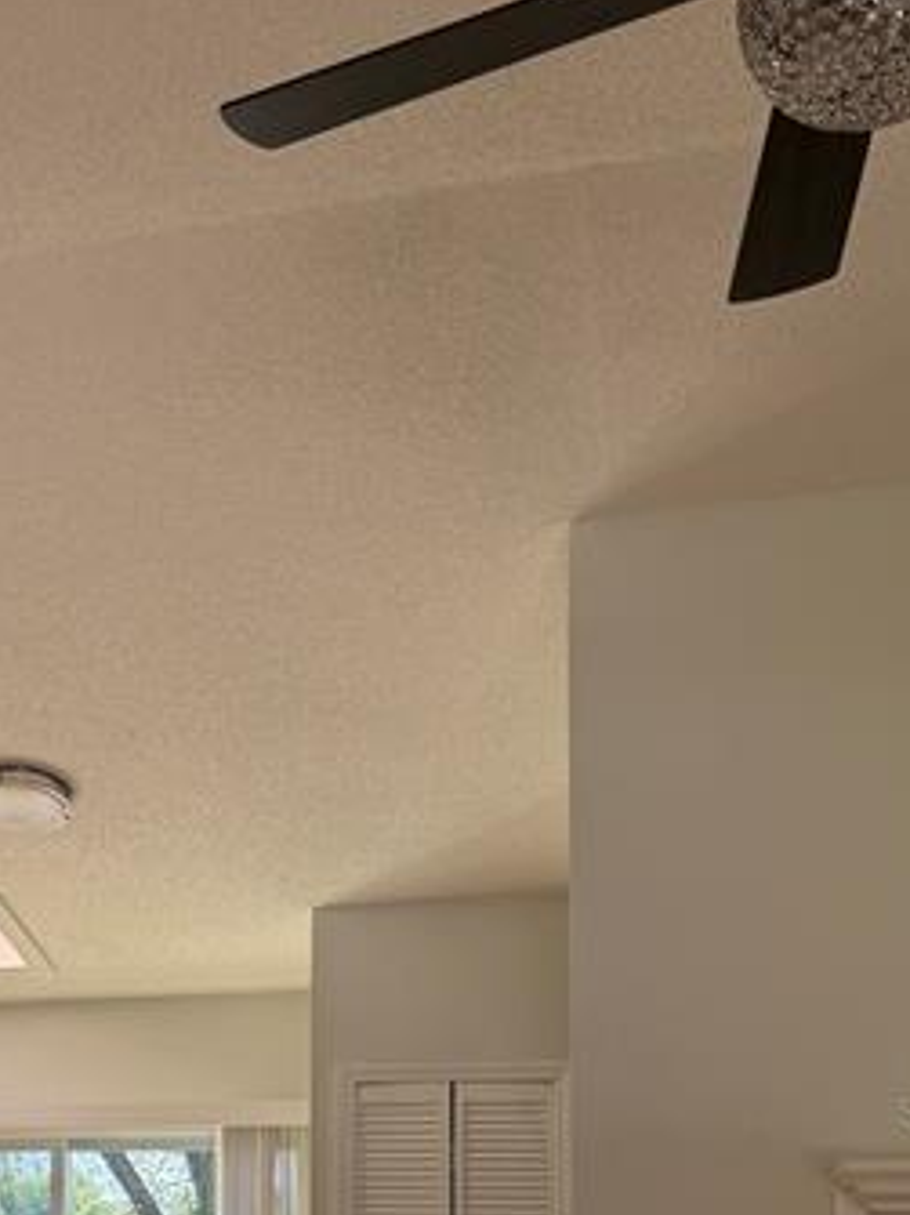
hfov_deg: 25.4
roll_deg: -2.2
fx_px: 1929
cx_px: 18
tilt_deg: +5.7
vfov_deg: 33.0
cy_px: 1110
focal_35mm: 55
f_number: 1.78
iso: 100
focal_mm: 6.76
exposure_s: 1/198
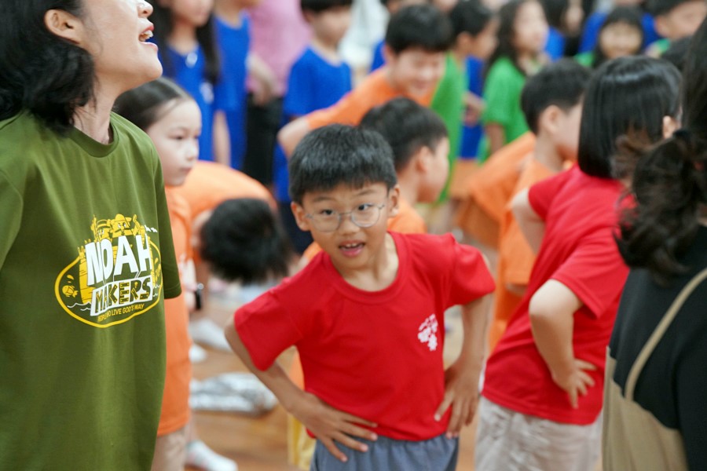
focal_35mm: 102
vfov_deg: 13.4
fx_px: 2003
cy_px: 236
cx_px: 354
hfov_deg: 20.0
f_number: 4
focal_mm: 102
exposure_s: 1/160
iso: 4000
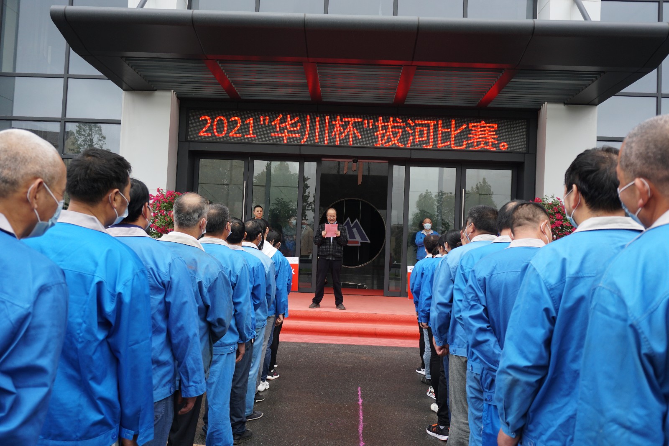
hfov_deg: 59.5
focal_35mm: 32
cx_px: 334
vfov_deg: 41.7
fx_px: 585
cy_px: 223
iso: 160
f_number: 4
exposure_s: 1/160
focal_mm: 21
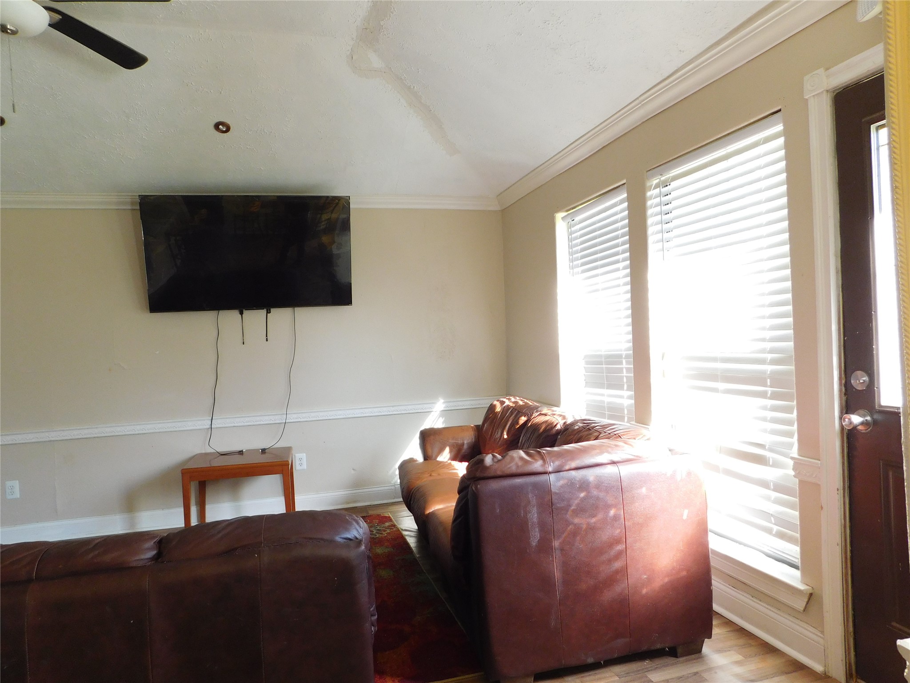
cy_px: 342
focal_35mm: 23
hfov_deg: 73.9
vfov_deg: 58.9
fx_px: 605
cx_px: 455
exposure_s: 1/30
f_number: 3
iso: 200
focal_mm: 4
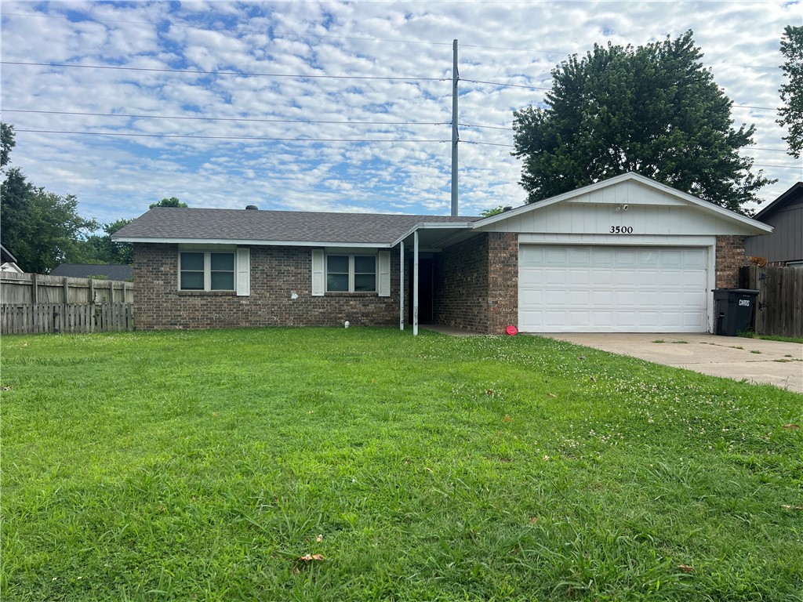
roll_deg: +0.2
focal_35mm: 26
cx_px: 402
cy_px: 301
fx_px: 603
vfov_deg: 53.1
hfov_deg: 67.3
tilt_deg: -0.7
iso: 50
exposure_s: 1/3356
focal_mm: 5.7
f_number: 1.5
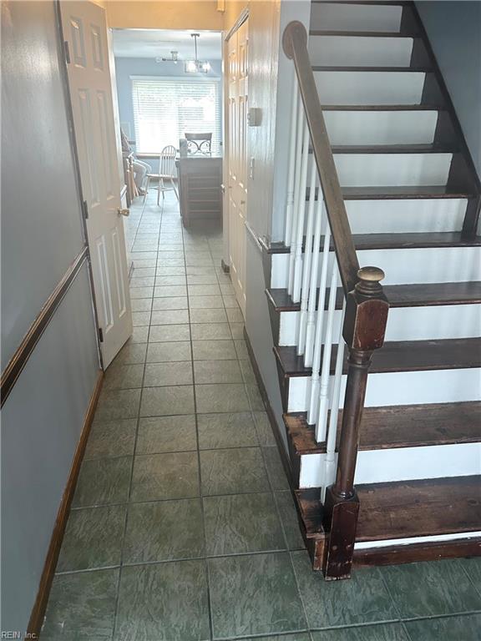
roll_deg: -1.3
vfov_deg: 67.3
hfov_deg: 53.1
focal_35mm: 26
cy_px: 320
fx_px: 482
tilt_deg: -24.4
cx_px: 240
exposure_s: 1/60
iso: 250
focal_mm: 5.7
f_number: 1.5
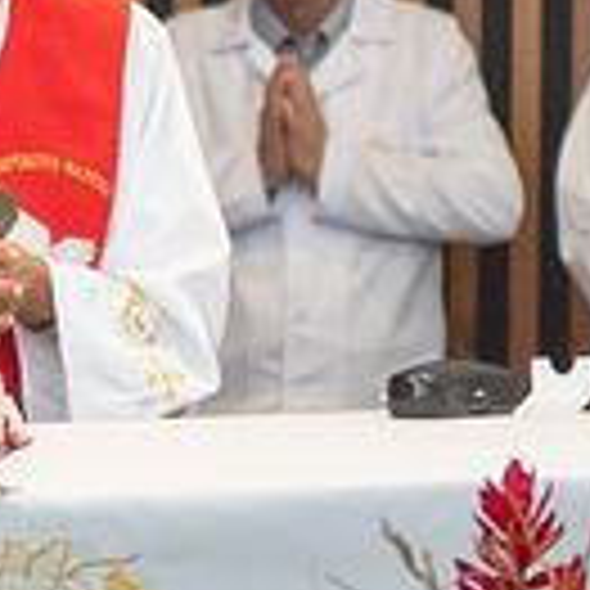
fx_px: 6865
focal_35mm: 356
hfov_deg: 4.8
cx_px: -649
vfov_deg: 4.9
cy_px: 110
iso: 1000
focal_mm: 35
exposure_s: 1/250
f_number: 1.8
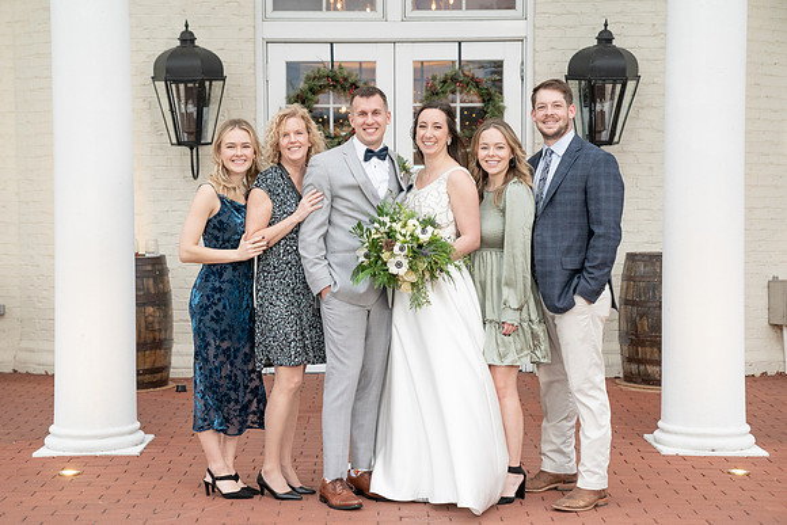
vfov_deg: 19.5
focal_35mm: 70
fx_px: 1531
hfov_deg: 28.8
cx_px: 378
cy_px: 273
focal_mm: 67
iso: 2000
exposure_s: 1/200
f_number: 4
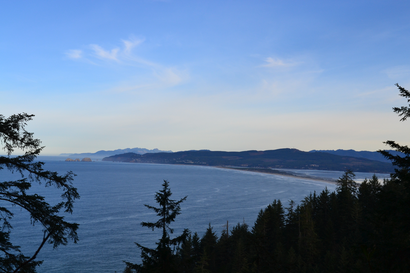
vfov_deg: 26.5
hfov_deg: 38.9
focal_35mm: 51
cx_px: 205
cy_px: 136
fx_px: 581
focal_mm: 34
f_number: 10
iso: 400
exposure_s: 1/320
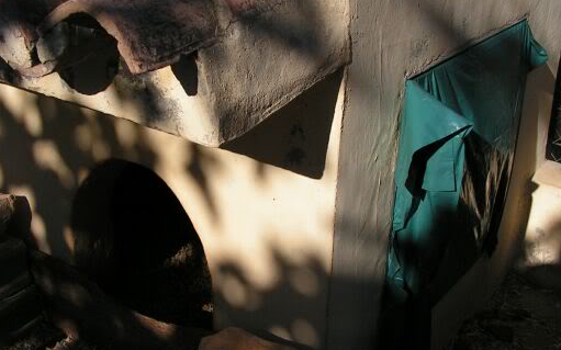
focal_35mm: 52
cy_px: 211
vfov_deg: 24.8
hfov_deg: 38.9
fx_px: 795
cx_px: 285
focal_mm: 6
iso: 64
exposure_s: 1/800
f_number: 4.8
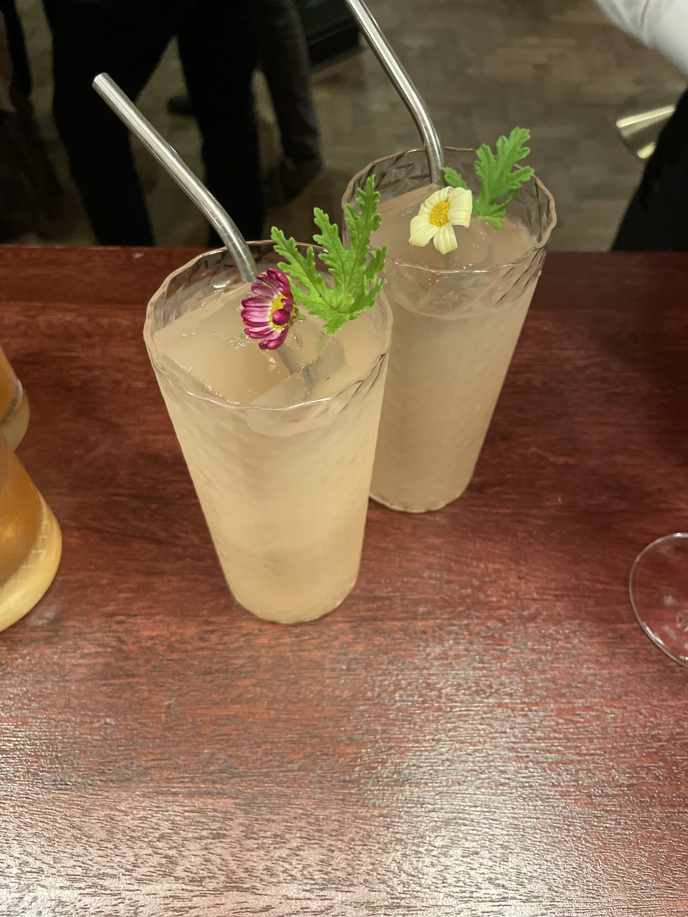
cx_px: 344
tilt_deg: -53.8
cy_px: 458
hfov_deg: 53.1
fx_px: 689
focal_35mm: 26
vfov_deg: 67.3
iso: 640
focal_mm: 4.2
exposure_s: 1/37
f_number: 1.6
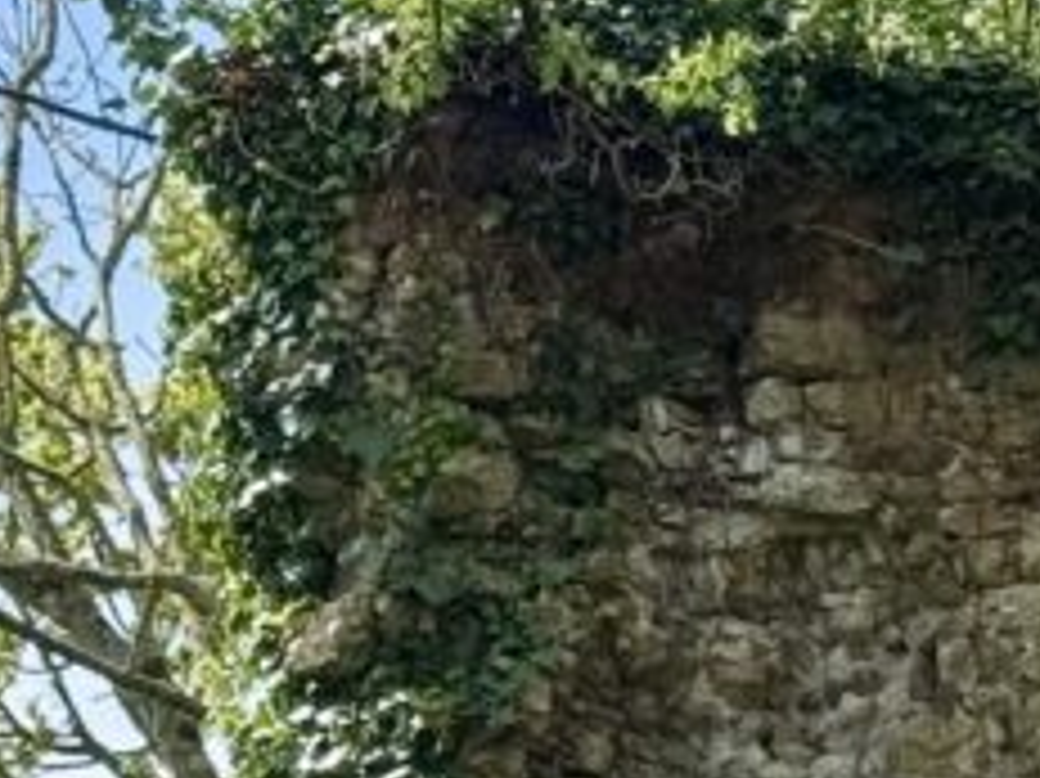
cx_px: 1351
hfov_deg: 9.1
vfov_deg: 6.8
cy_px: 1232
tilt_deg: +9.9
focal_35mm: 213
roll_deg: -1.3
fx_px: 6396
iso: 100
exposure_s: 1/1575
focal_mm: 6.76
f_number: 1.78
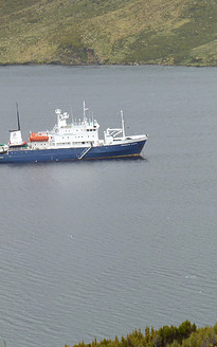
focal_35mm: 208
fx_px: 1968
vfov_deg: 10.1
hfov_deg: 6.3
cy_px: 175
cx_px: 59
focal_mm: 18.2
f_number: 4.4
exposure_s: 1/100
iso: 80
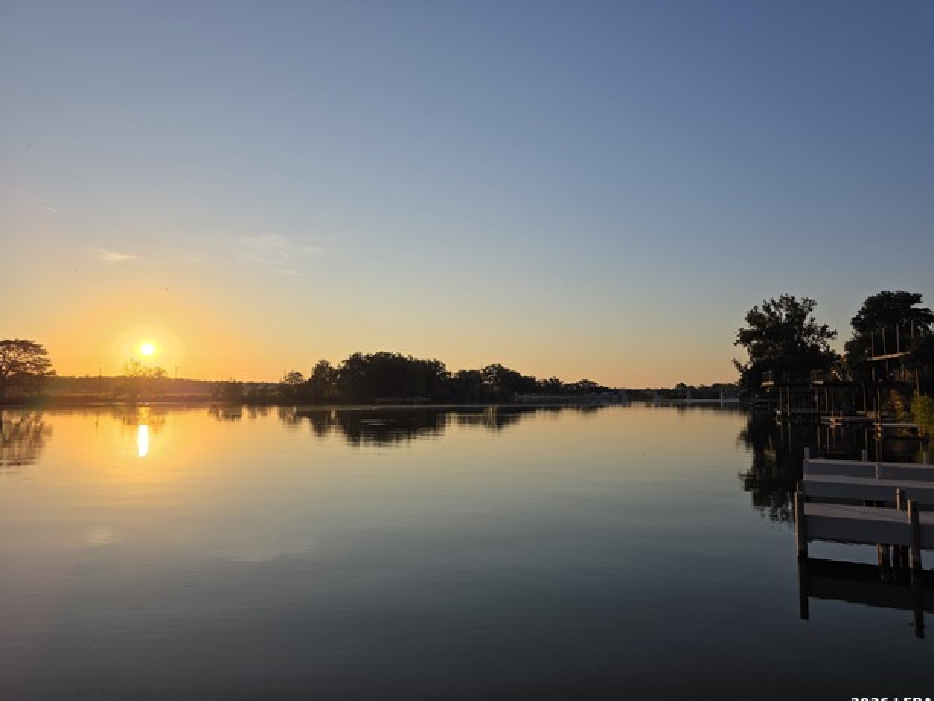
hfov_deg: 71.6
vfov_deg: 56.8
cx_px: 485
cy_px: 346
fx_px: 648
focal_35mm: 24
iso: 64
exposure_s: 1/7944
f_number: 1.7
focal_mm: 6.3
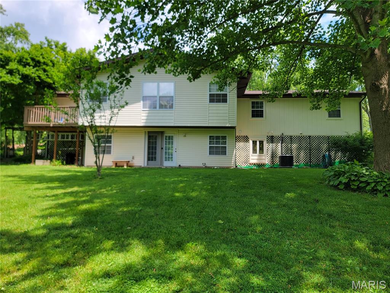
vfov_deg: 56.8
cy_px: 146
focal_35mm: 24
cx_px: 195
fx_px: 270
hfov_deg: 71.6
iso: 16
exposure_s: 1/299
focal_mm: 6.7
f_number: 1.8
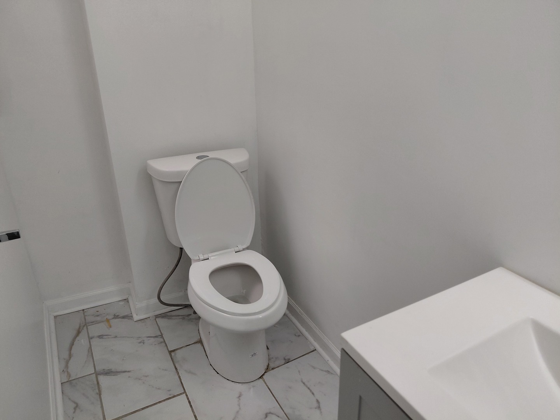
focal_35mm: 25
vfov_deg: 54.9
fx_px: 404
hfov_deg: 69.4
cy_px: 210
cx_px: 280
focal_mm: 4.69
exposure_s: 1/120
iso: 64
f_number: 1.8
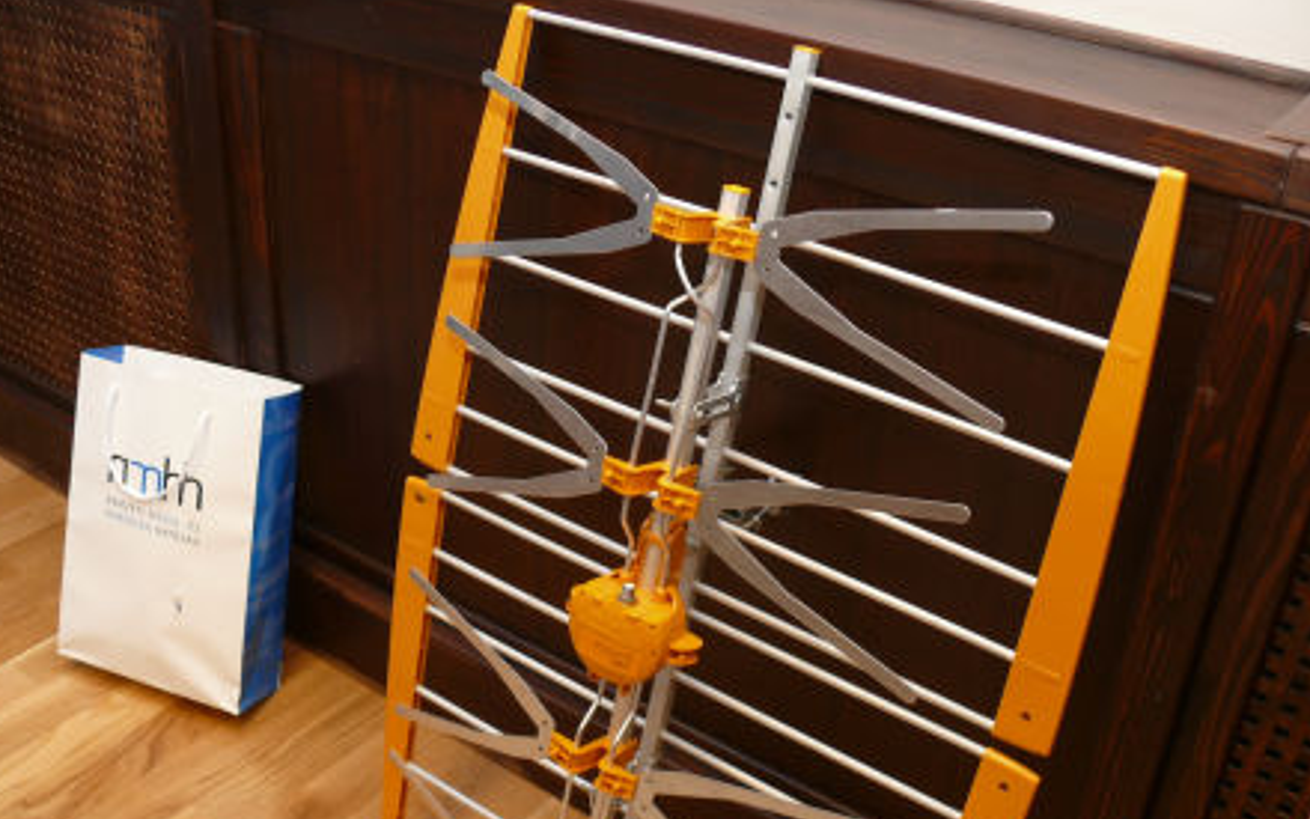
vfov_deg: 33.5
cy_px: 462
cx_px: 649
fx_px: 1357
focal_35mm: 38
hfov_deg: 51.5
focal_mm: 7.4
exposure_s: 1/30
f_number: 2.8
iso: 100
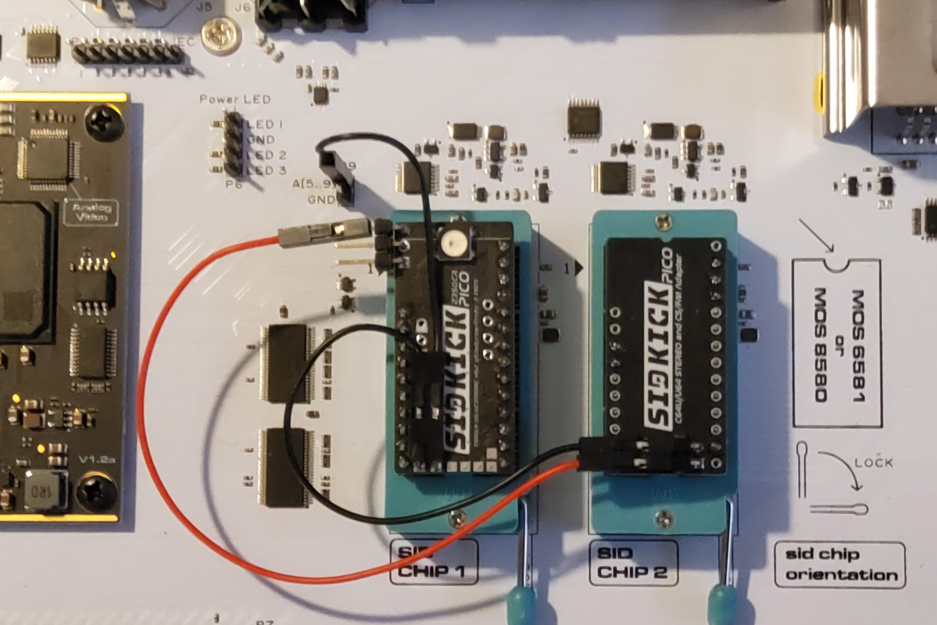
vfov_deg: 40.7
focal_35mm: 32
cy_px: 405
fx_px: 833
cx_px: 521
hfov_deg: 58.6
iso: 1000
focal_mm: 3.08
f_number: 2
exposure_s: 1/24
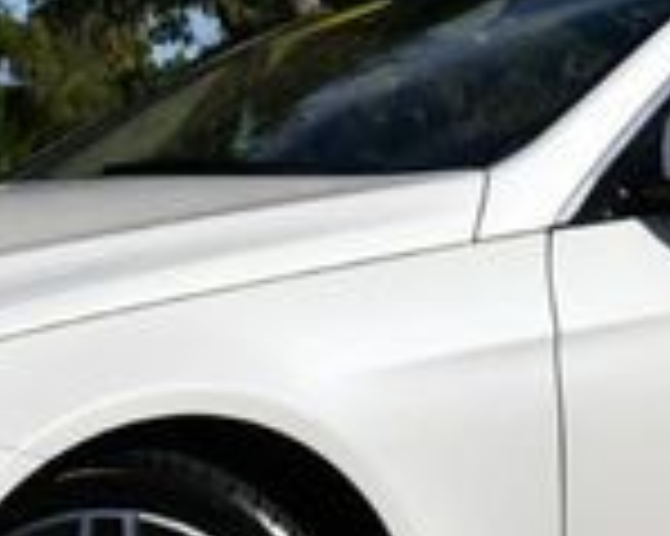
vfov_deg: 10.6
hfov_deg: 13.3
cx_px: 391
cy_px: 182
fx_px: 2873
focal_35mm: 145
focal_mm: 18
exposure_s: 1/400
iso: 100
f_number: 10
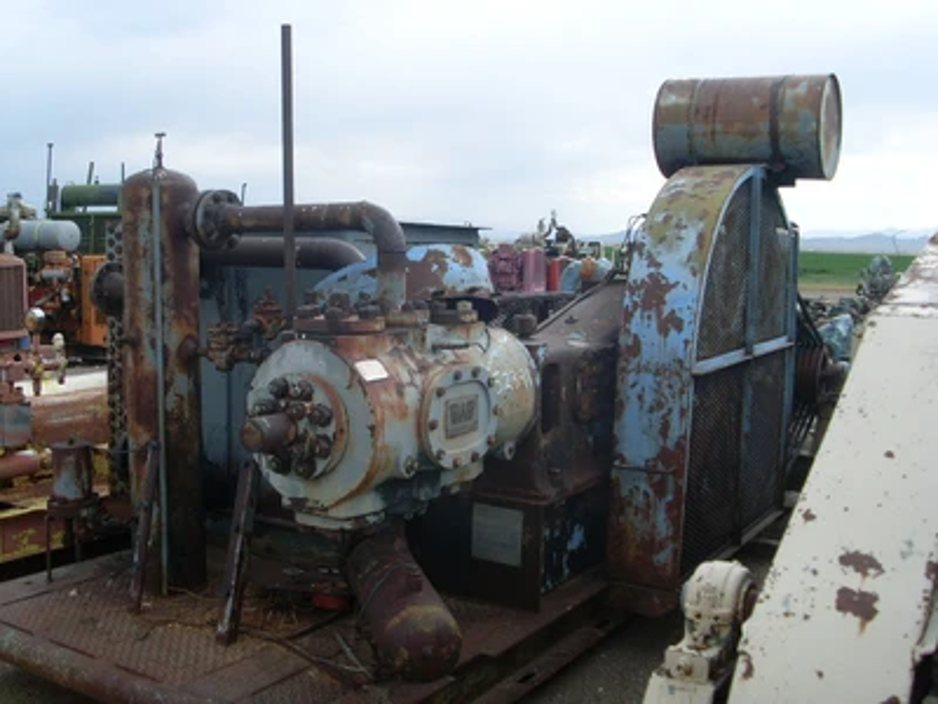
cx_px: 469
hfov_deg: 49.0
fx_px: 1030
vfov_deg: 37.7
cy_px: 352
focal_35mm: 38
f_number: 7.7
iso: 80
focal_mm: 6.3
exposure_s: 1/90
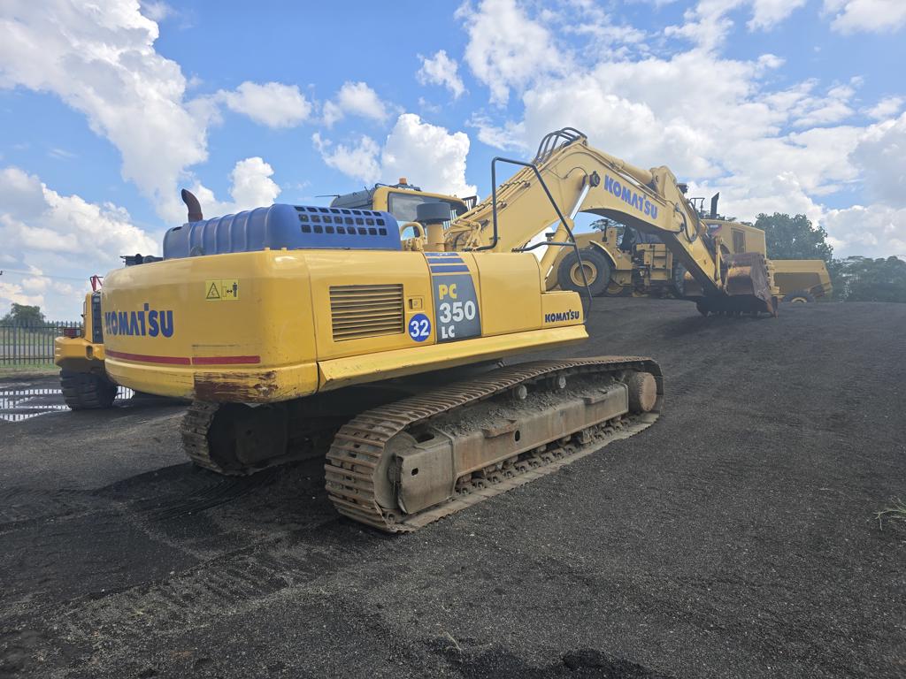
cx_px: 453
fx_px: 602
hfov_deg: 73.9
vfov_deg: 58.9
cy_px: 340
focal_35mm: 23
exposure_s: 1/705
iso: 12
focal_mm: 6.3
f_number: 1.7
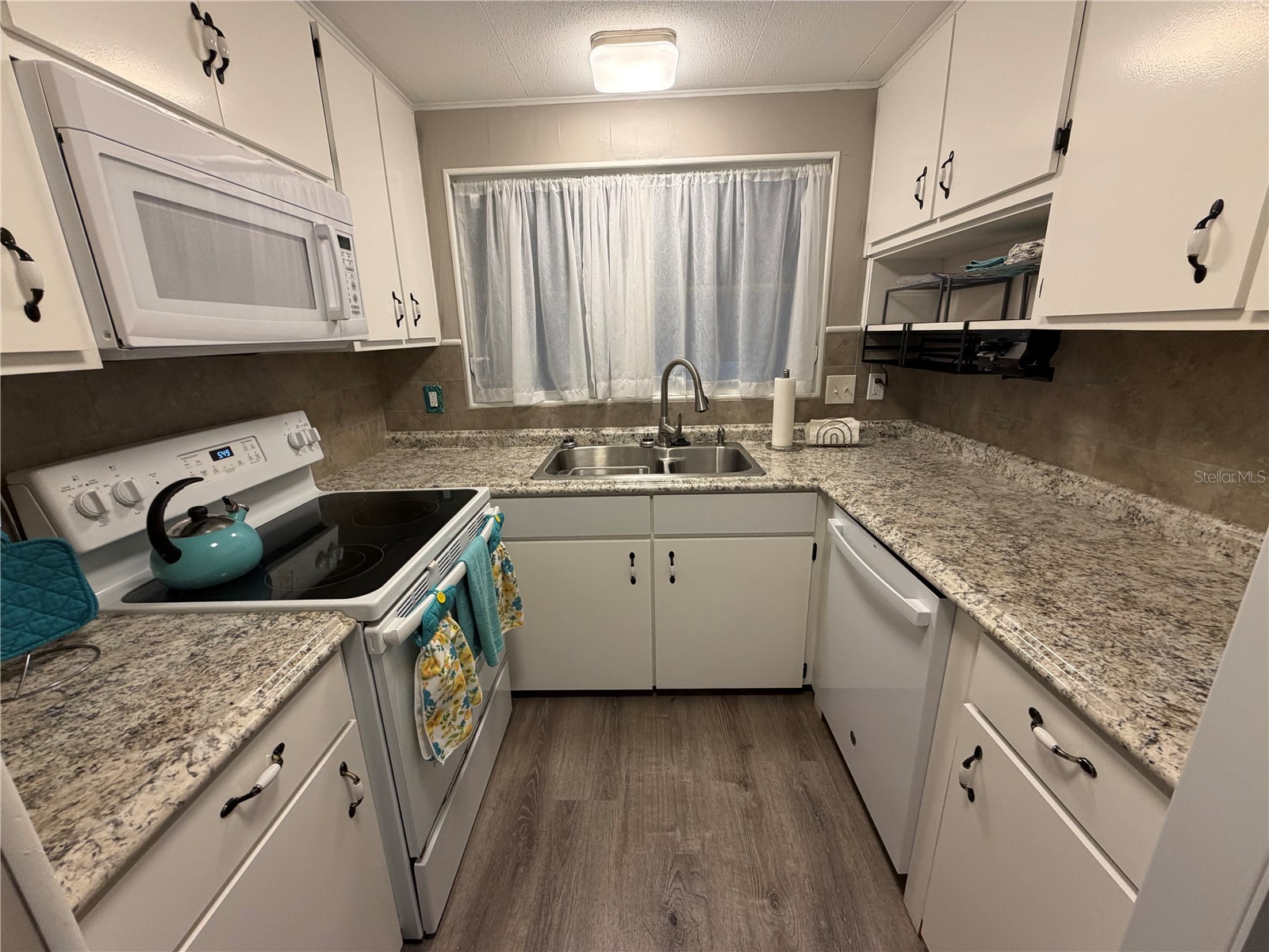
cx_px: 634
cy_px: 476
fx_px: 513
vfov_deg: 85.7
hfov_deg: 102.1
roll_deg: +1.8
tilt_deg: -14.9
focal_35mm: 14
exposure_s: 1/60
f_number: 2.2
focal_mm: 2.22
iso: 200
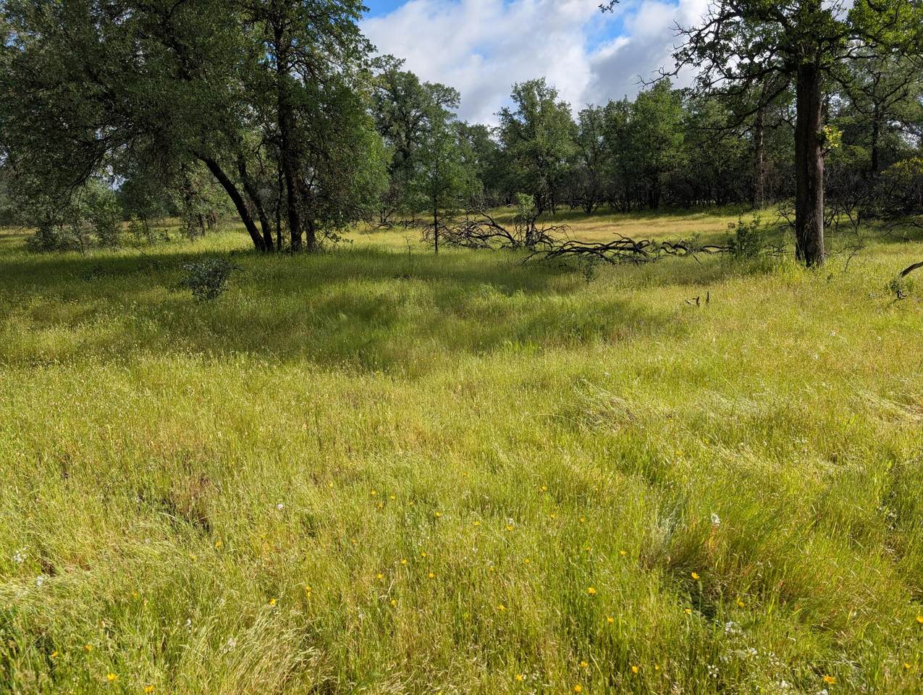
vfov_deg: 56.9
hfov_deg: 71.5
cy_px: 348
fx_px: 641
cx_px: 462
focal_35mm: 24
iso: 21
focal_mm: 6.9
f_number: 1.68
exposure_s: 1/999
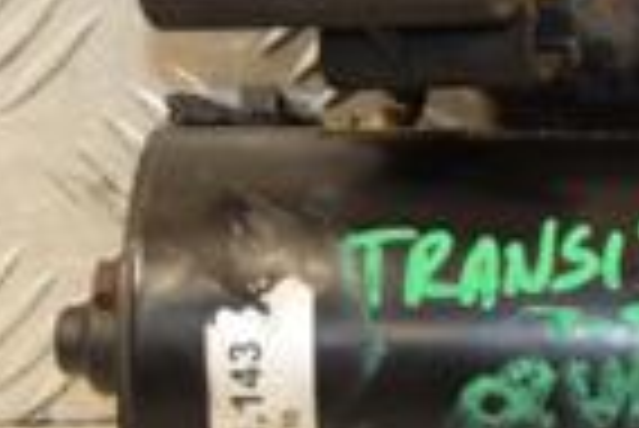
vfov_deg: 7.2
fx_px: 3376
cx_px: 810
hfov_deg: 10.6
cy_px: 212
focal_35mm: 190
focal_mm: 30
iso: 800
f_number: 5
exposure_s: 1/200
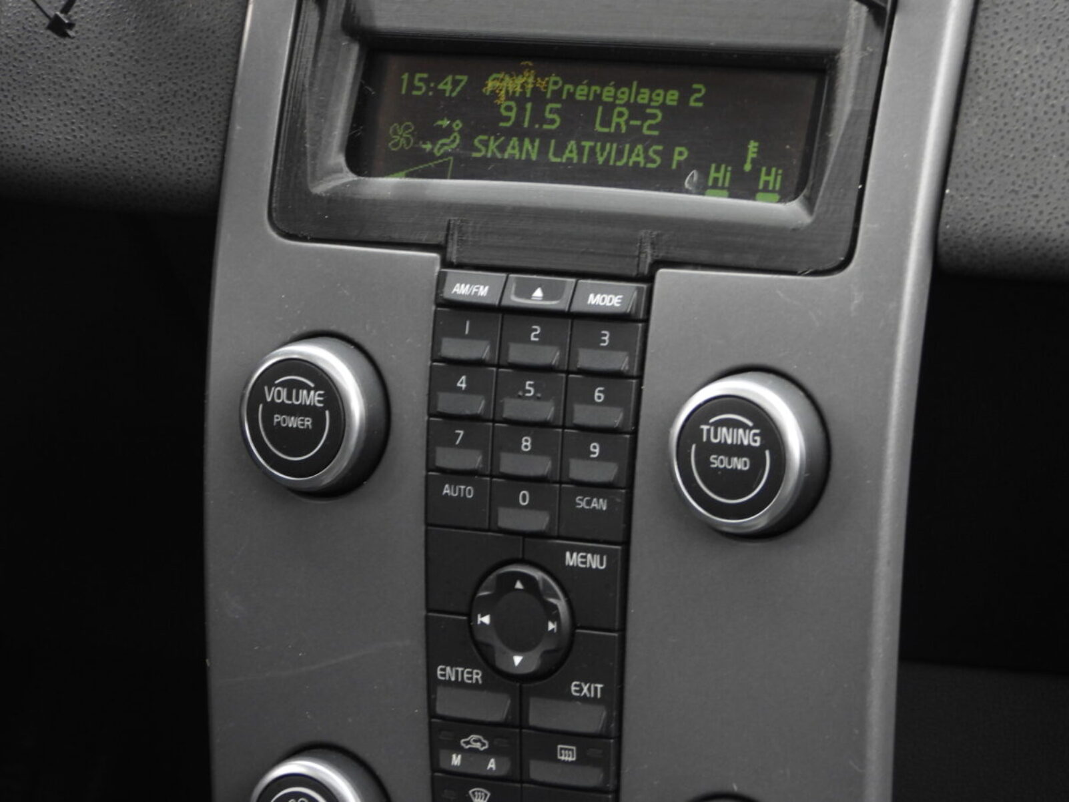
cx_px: 534
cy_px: 401
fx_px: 5251
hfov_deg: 11.6
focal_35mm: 170
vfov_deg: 8.7
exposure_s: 1/60
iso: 360
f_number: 4
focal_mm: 30.5
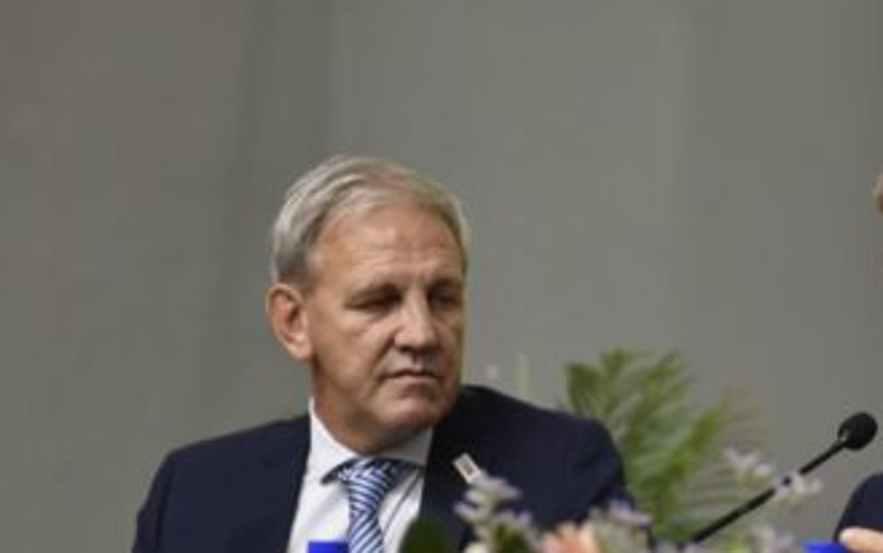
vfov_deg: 8.7
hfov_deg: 13.6
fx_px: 3636
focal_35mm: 151
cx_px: 921
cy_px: 354
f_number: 4
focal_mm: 70
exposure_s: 1/80
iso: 2000
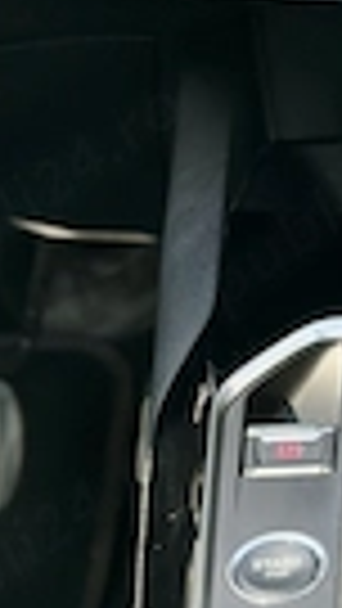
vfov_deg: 13.6
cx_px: 508
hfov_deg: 7.7
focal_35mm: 155
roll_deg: -0.6
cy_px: -72
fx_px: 2497
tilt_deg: -23.8
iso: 100
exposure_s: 1/238
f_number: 1.78
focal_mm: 6.86
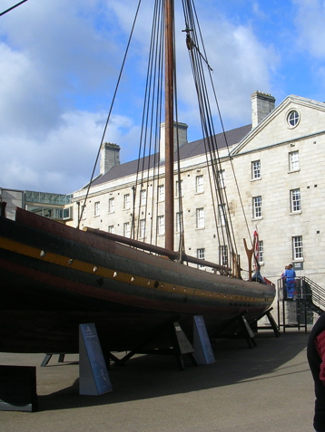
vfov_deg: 37.5
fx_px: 638
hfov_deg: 28.4
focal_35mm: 51
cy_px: 216
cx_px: 207
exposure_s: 1/305
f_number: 5.6
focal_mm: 5.8
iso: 50
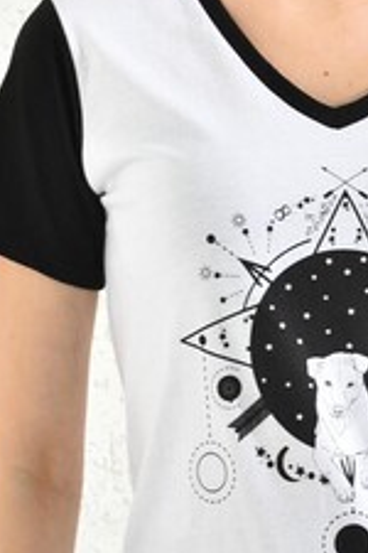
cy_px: 297
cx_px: 275
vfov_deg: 17.1
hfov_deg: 11.4
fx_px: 1840
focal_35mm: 120
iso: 100
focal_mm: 36
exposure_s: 1/160
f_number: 7.1
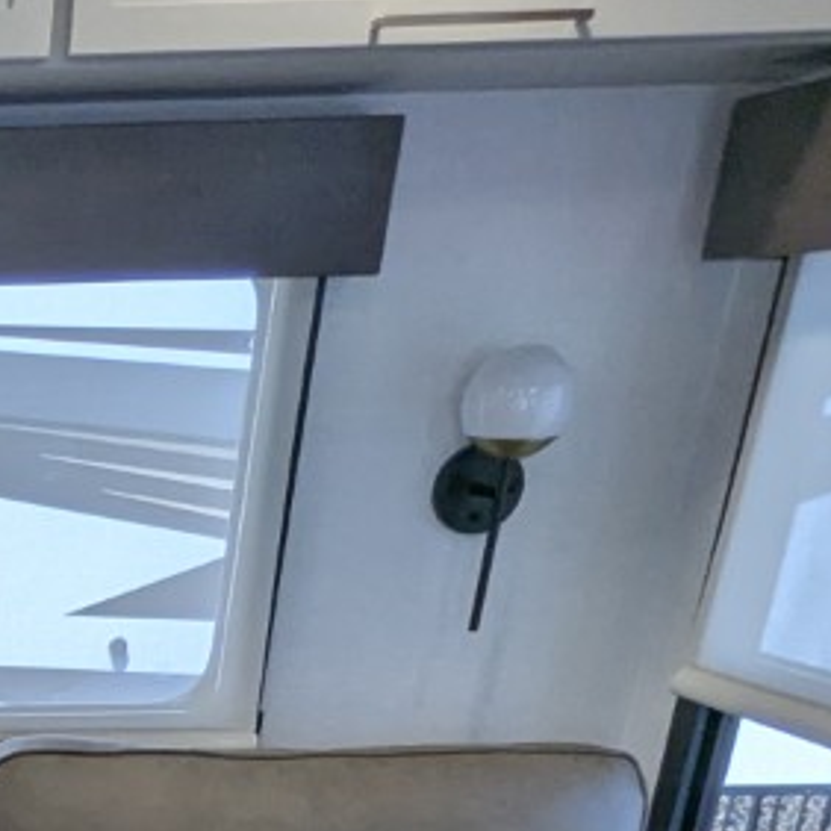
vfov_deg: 19.8
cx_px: -455
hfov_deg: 20.6
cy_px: 1391
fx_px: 1901
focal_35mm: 70
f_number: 2.2
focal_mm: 2.35
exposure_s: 1/166
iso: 106
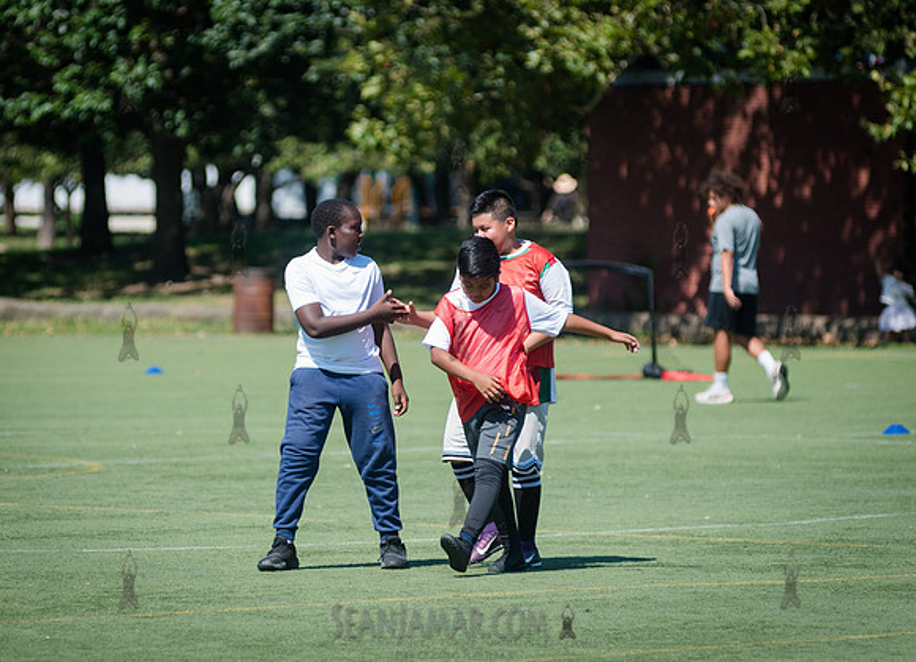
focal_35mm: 283
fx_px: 7383
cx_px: 336
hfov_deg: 7.1
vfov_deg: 5.1
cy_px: 348
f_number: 4
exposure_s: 1/1600
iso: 200
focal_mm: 200
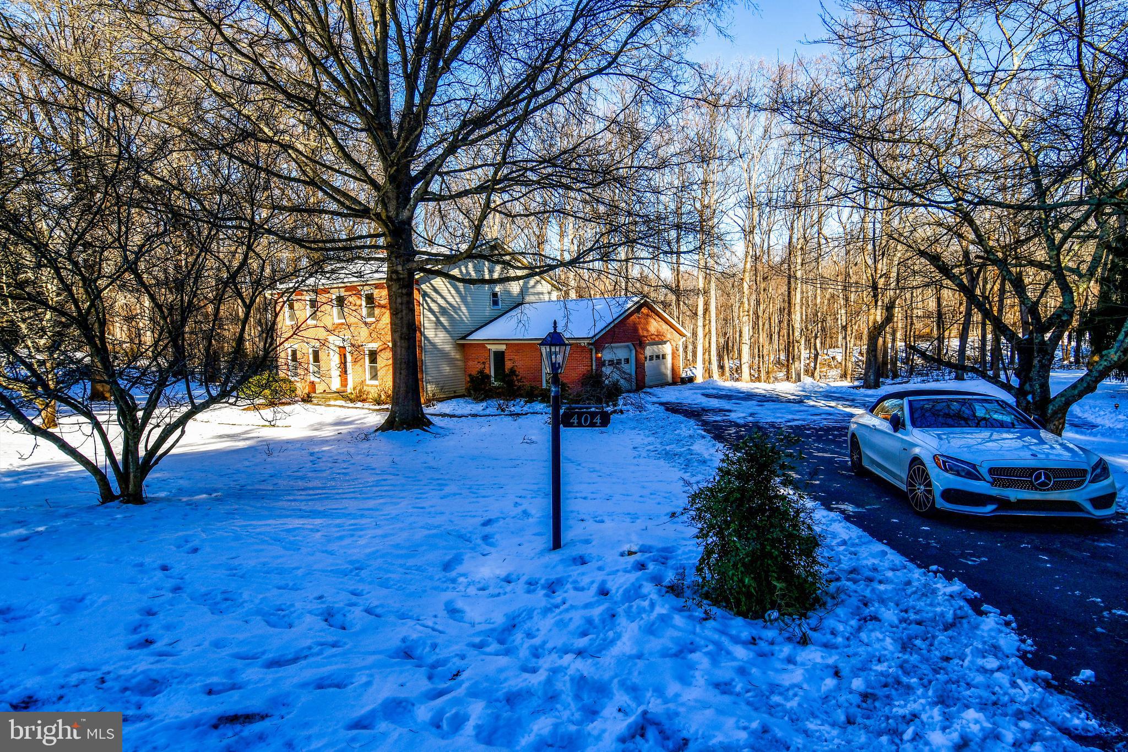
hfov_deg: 90.0
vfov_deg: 67.4
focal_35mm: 18
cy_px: 376
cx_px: 564
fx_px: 564
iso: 100
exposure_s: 1/250
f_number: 8
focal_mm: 12
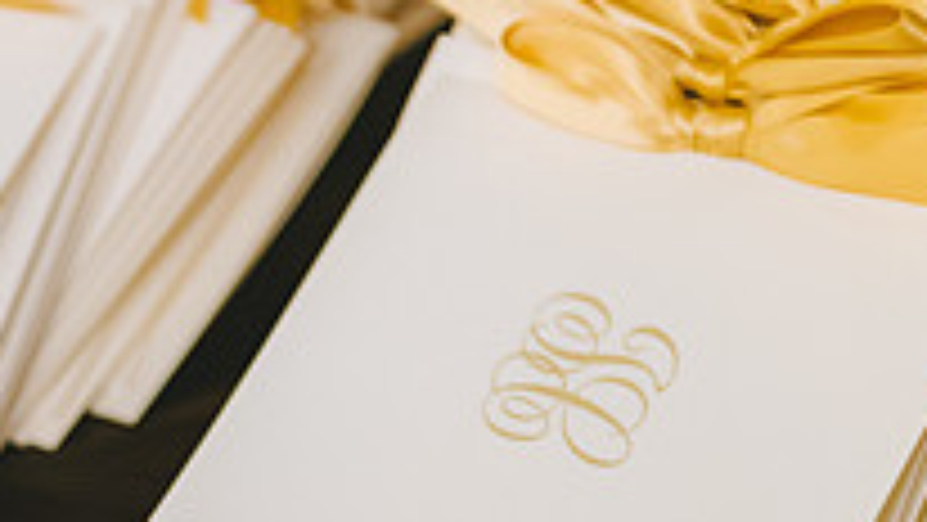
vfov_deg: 6.6
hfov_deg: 11.6
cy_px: 506
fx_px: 4499
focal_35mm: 183
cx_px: -148
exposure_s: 1/125
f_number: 2.8
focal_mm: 62
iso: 3200
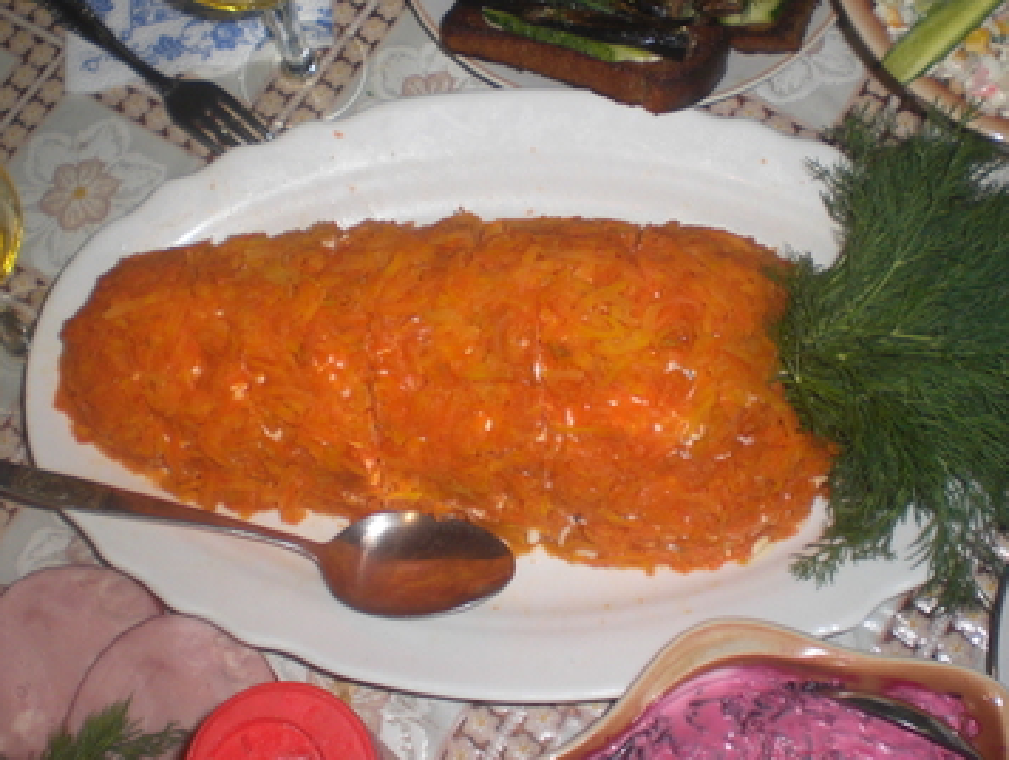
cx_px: 527
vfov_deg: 30.3
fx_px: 1401
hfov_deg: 39.6
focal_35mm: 48
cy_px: 306
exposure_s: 1/60
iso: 100
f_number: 3.1
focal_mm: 6.3
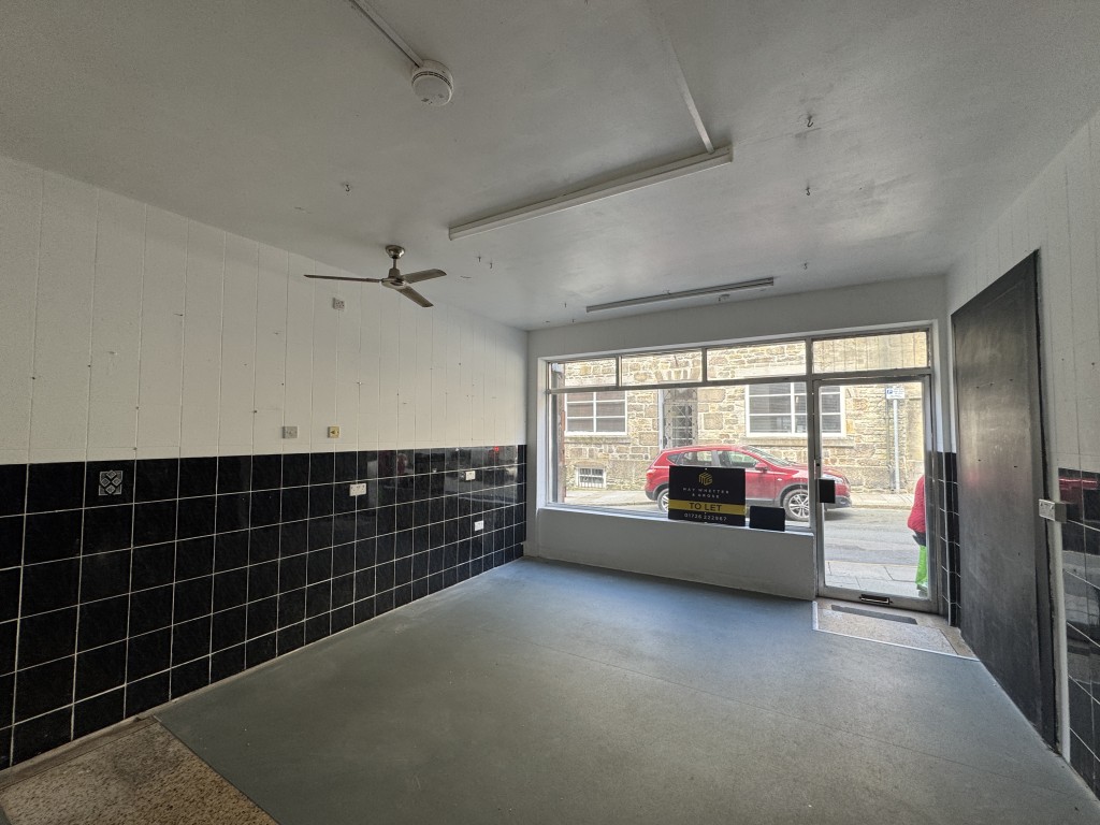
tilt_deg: +4.0
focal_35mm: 14
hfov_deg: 102.1
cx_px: 550
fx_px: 445
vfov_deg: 85.7
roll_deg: +1.0
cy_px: 412
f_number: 2.2
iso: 50
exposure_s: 1/99
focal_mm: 2.22
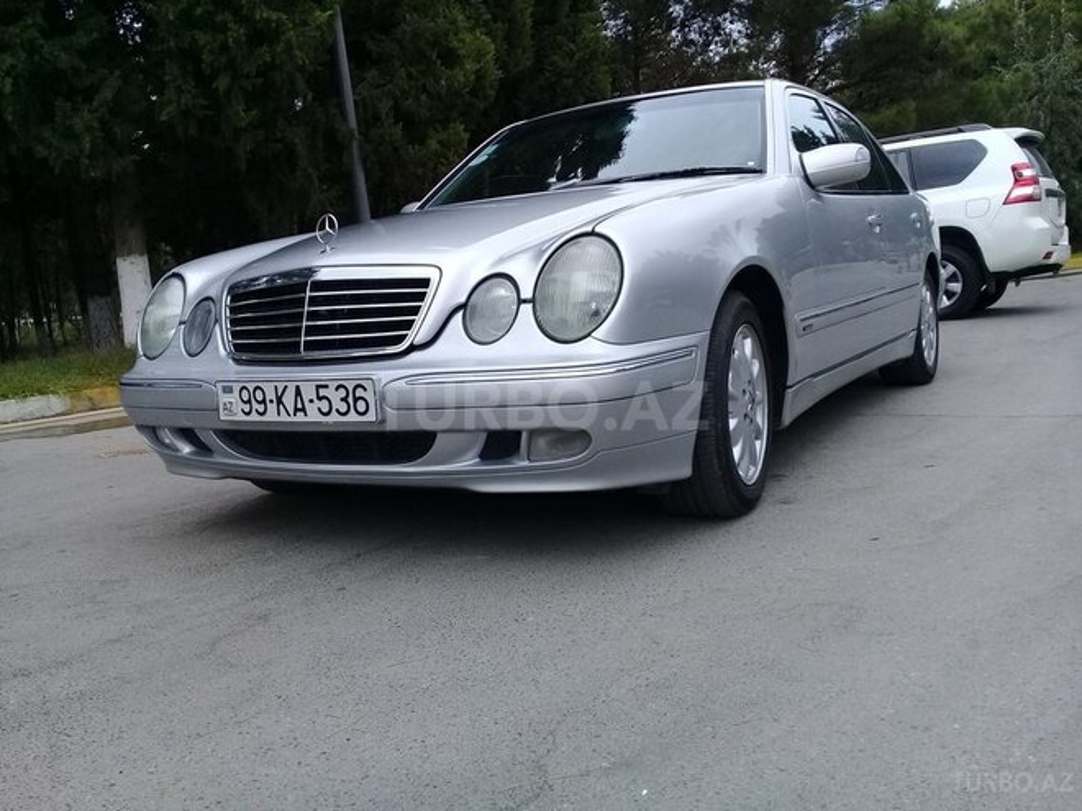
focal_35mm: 31
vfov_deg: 45.4
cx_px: 541
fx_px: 969
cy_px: 406
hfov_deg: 58.4
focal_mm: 3.3
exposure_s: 1/602
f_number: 2.2
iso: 50
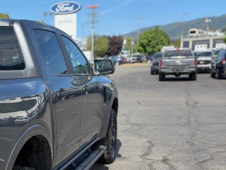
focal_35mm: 58
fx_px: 379
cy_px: 110
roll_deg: +0.4
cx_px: -4
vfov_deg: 25.1
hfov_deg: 30.7
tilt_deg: -6.3
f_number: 1.6
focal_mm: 5.96
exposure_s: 1/2283
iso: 50
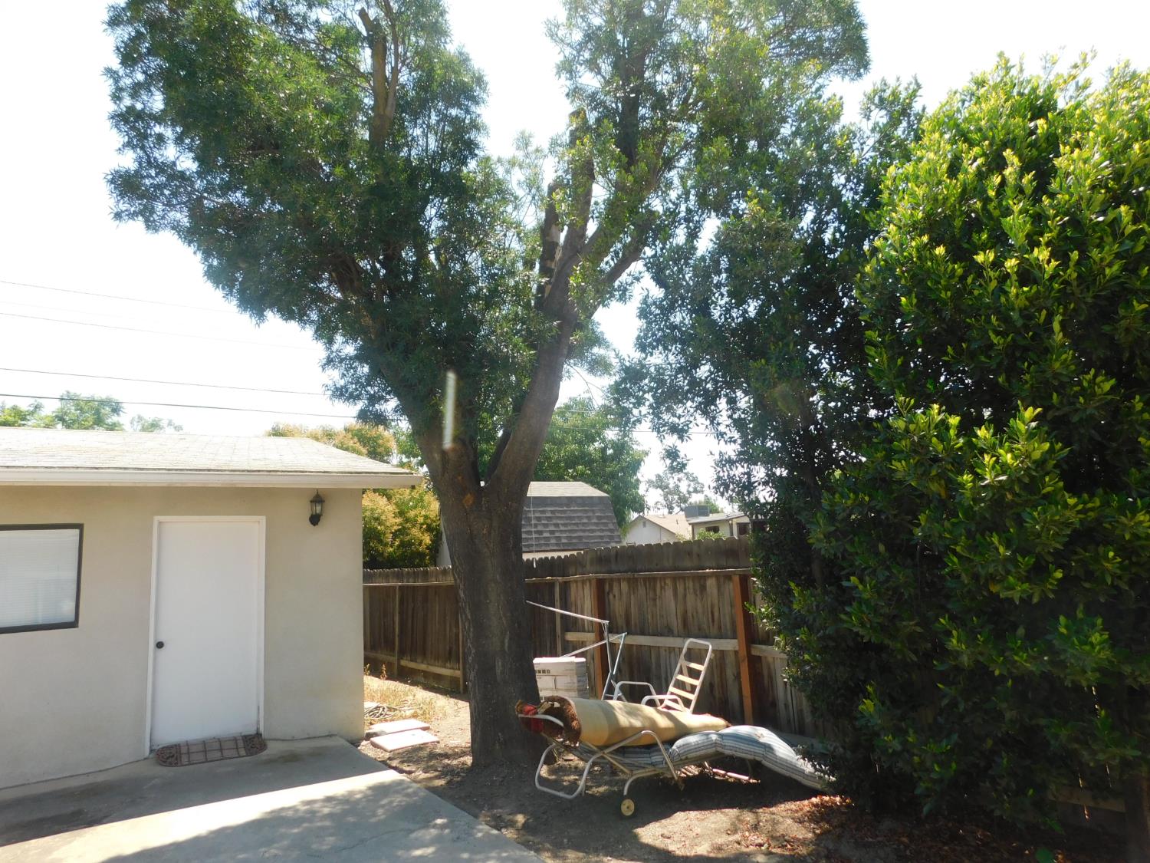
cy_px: 432
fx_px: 764
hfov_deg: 73.9
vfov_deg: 58.9
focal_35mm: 23
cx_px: 575
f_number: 3
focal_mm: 4
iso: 125
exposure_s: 1/500
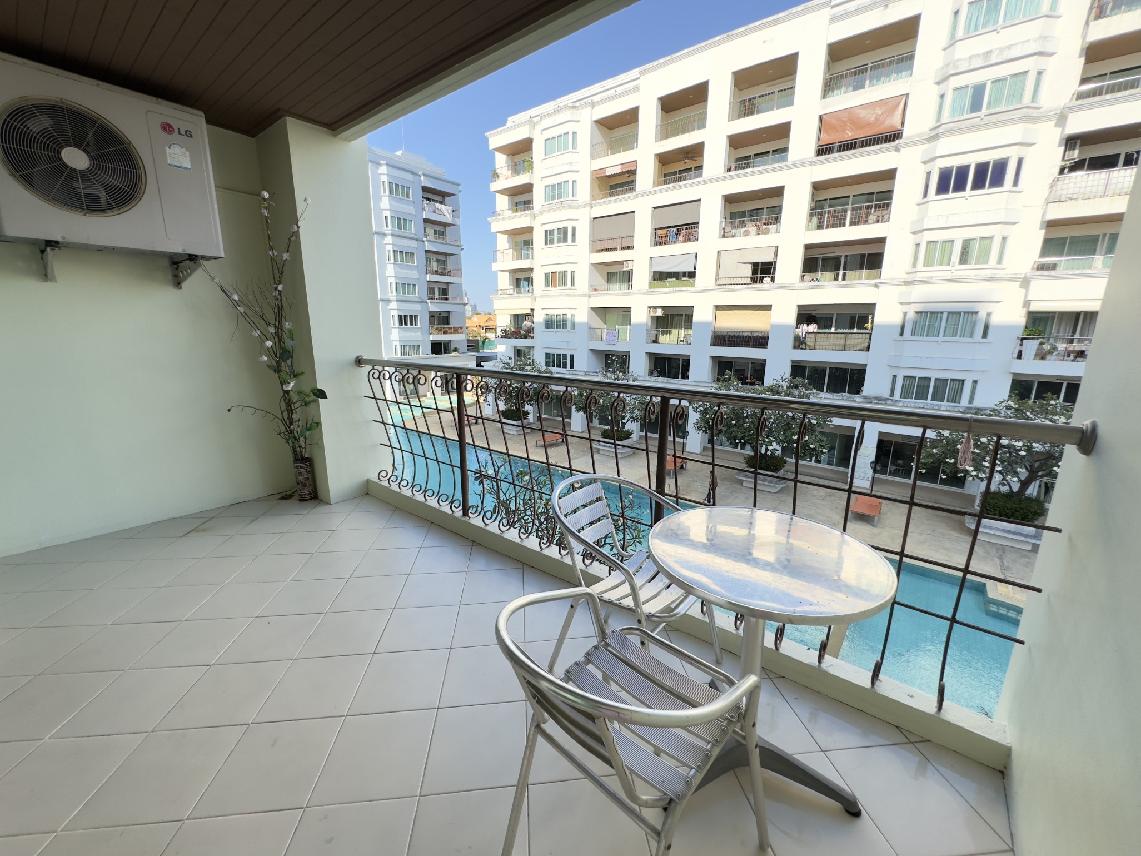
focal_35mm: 14
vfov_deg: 85.7
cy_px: 428
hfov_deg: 102.1
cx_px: 570
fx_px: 461
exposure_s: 1/525
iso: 40
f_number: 2.2
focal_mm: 2.22
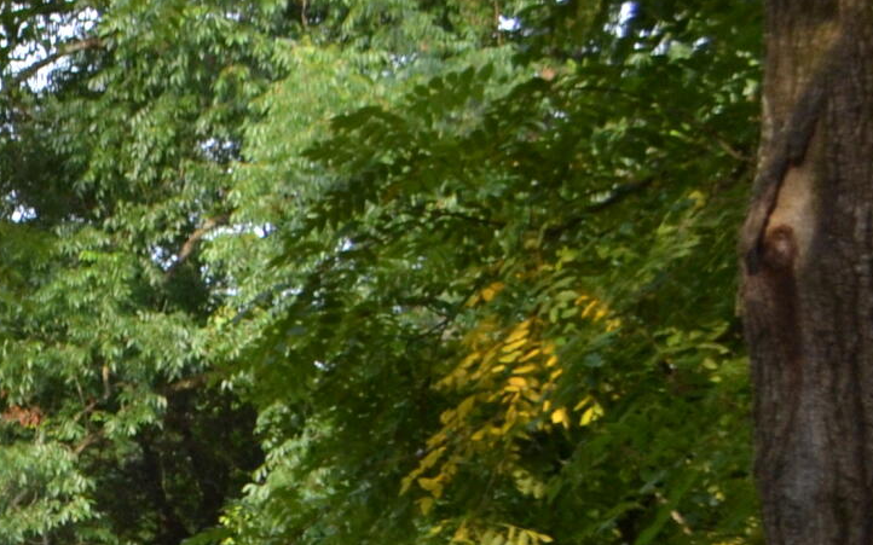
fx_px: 3021
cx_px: -700
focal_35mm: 127
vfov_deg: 9.8
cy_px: 973
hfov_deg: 14.5
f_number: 5.6
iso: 360
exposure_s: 1/125
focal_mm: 20
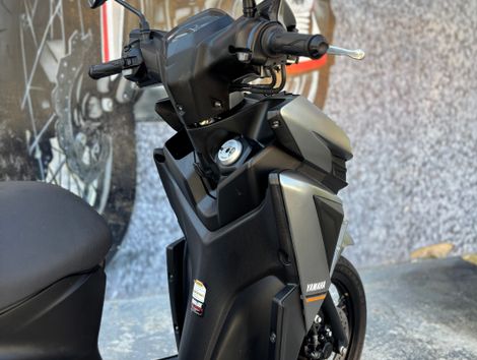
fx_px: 359
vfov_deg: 53.2
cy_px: 180
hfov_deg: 67.2
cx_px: 238
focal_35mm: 26
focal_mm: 5.96
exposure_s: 1/237
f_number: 1.6
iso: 40
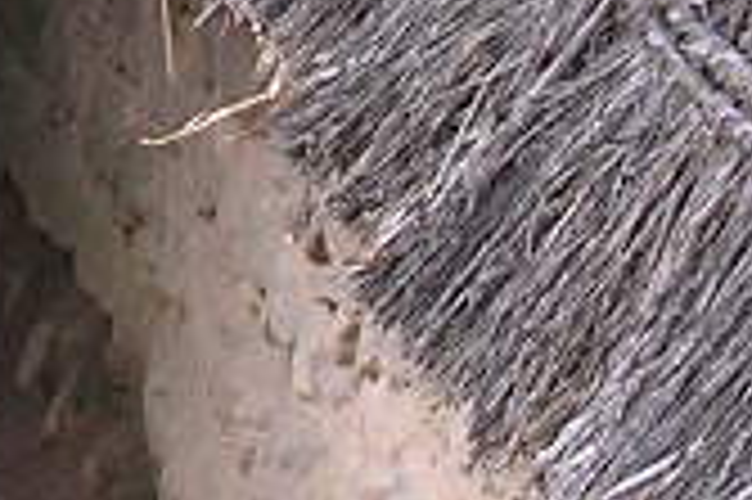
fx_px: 5050
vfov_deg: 5.6
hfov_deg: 8.5
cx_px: 5
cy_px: -360
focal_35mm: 242
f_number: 2.8
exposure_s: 1/85.3
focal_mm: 5.8
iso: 100
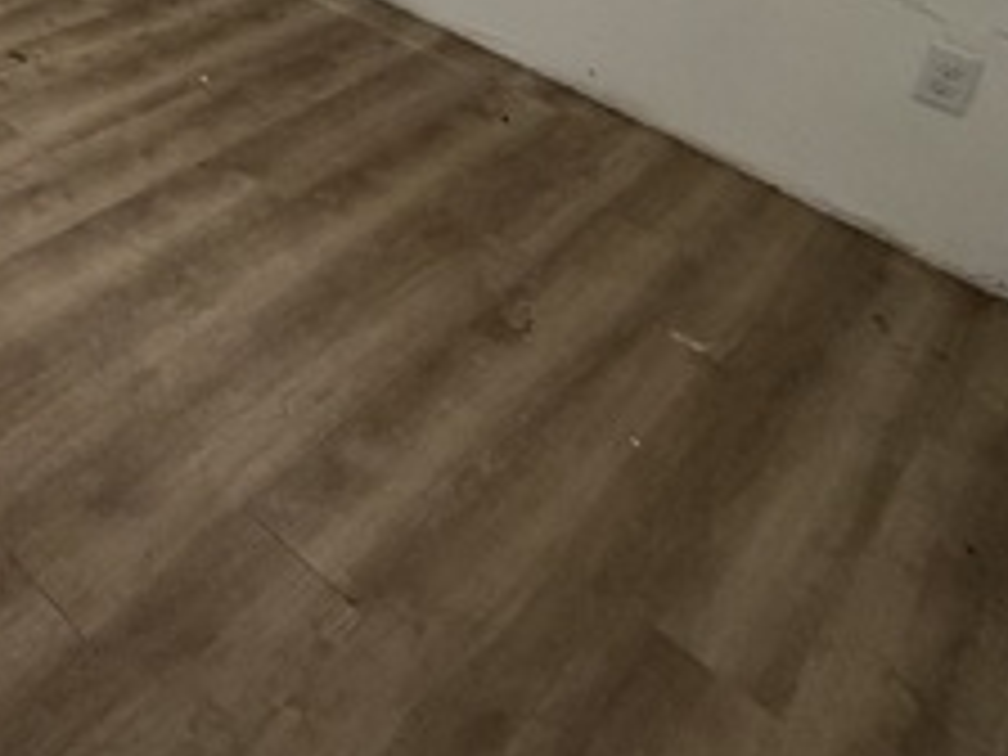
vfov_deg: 29.0
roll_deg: -4.0
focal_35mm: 40
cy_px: -234
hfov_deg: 40.0
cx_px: -40
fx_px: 1165
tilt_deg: -17.0
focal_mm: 2.22
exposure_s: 1/60
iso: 500
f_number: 2.2
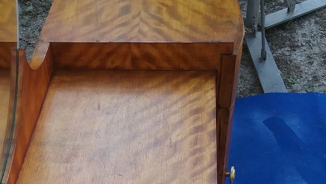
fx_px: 519
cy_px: 209
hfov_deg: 34.6
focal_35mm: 60
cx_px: 110
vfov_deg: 19.1
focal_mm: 3.3
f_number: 2.2
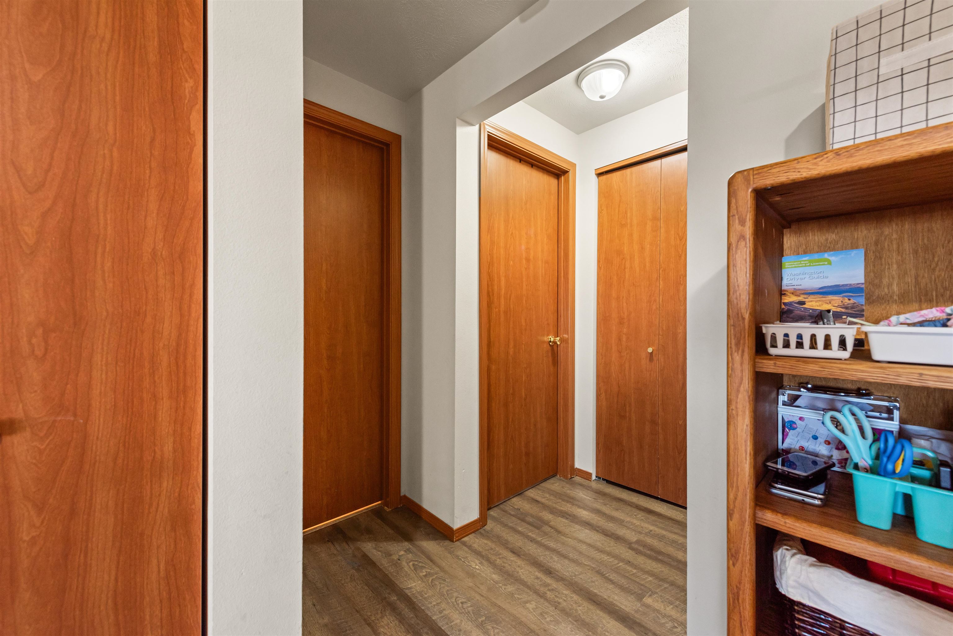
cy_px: 318
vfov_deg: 81.2
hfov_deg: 104.2
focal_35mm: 14
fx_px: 371
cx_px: 476
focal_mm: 14
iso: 320
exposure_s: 1/20
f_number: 8
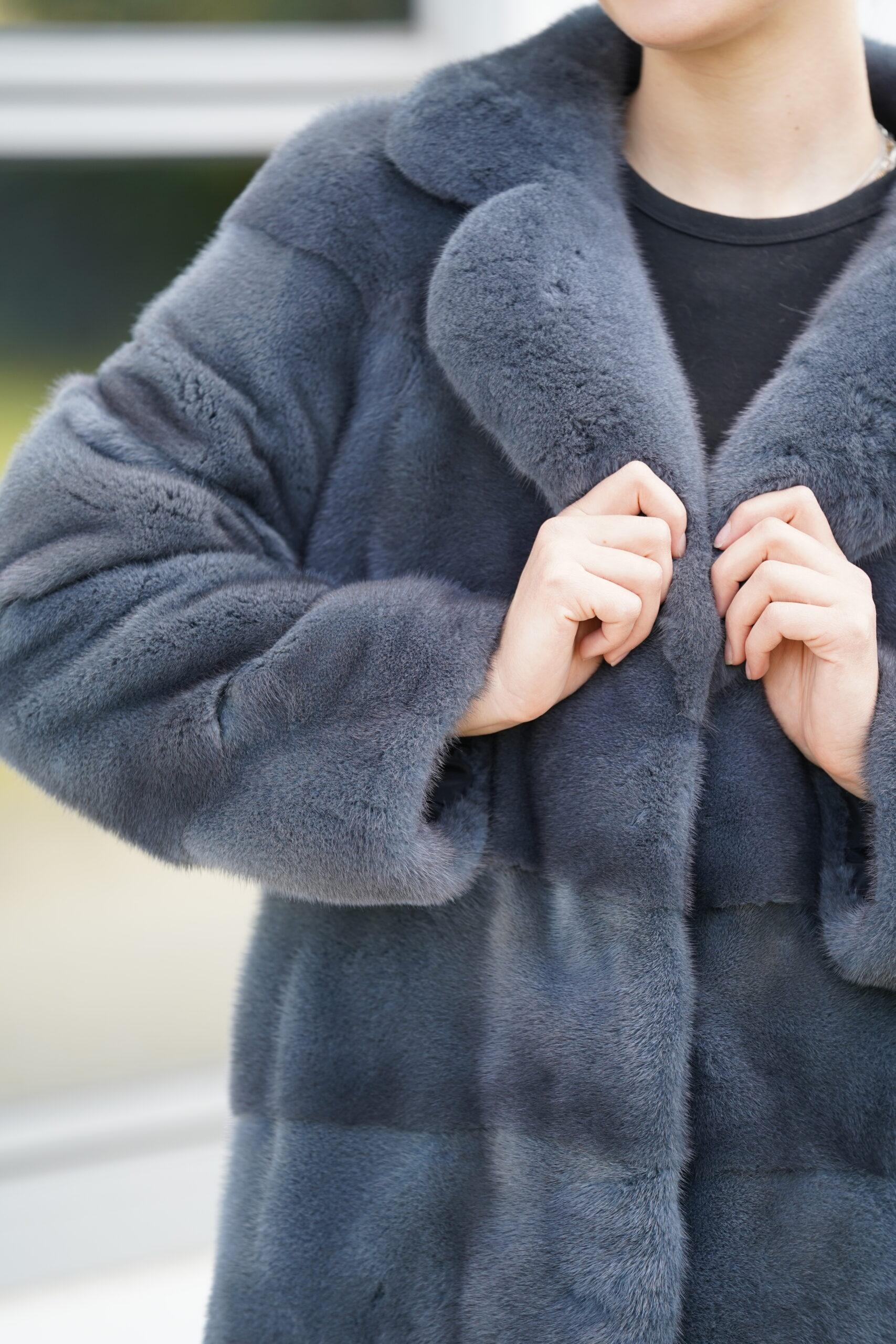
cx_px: 448
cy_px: 672
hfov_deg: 6.9
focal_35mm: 200
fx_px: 7465
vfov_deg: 10.3
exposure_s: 1/250
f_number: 2.8
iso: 250
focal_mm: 200
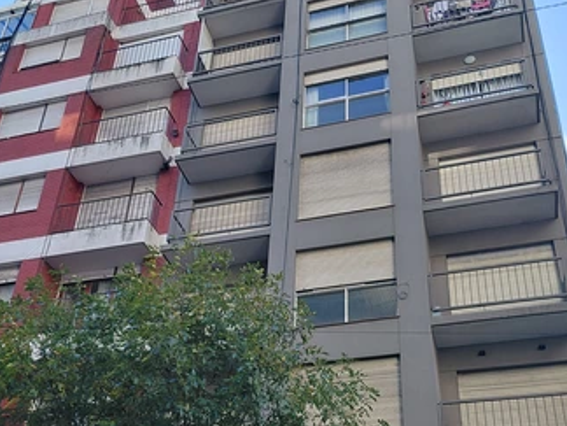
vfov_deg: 41.3
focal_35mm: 34
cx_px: 296
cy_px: 282
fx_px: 557
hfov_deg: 53.9
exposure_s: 1/357
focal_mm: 4.69
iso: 50
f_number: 1.8
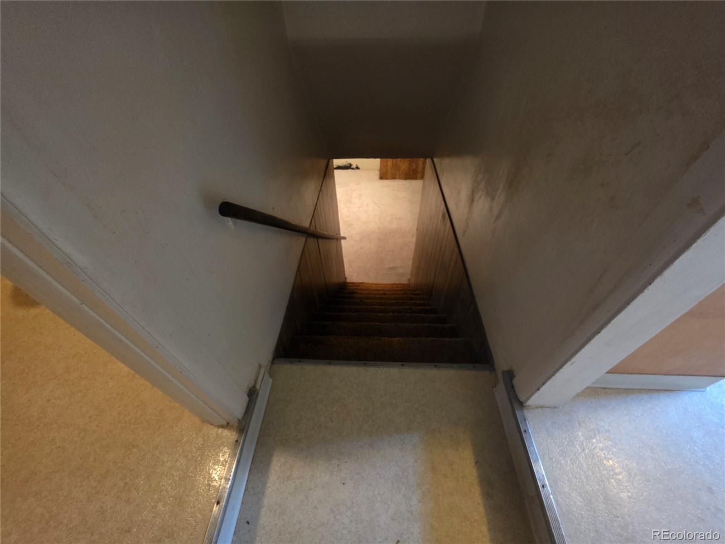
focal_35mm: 13
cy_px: 272
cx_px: 362
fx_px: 272
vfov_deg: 89.9
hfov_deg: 106.2
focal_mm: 2.2
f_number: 1.9
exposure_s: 1/30
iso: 1000
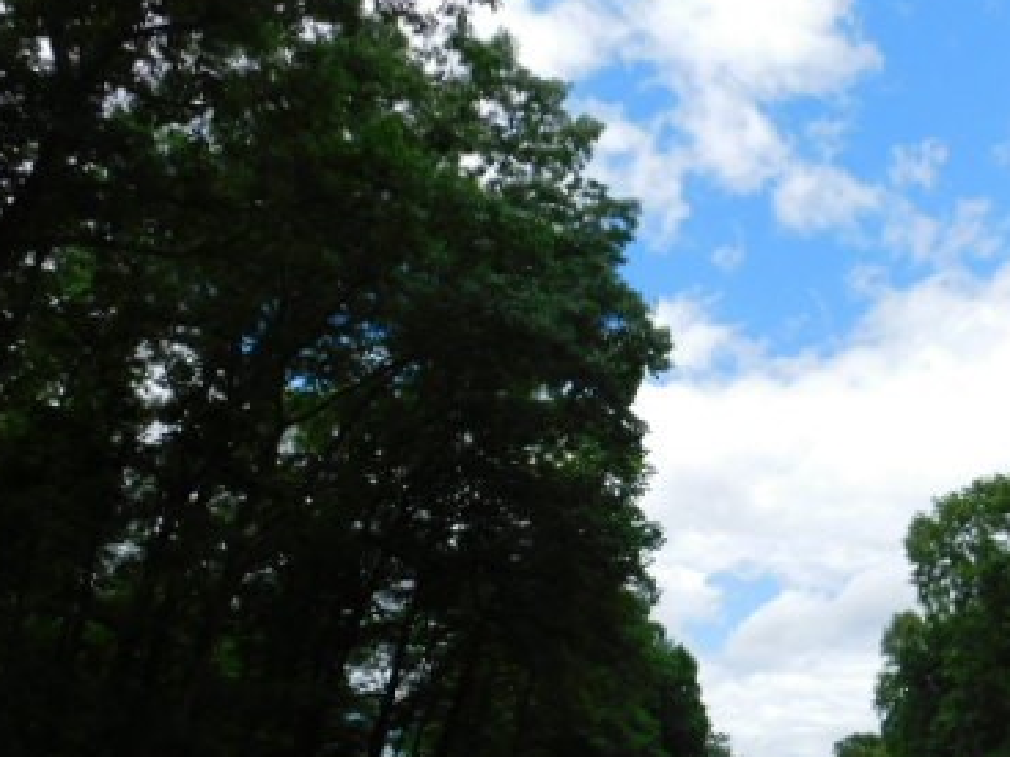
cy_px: 485
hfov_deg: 45.7
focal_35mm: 40
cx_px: 711
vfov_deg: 35.7
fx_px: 1167
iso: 125
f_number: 3
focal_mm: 4
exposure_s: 1/1250
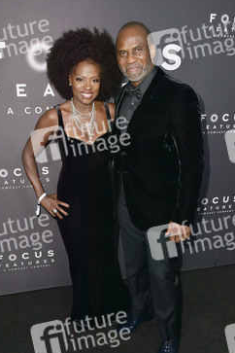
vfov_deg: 58.7
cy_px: 189
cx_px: 109
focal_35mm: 32
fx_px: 313
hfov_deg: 41.1
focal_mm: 29
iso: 500
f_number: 6.3
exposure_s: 1/320
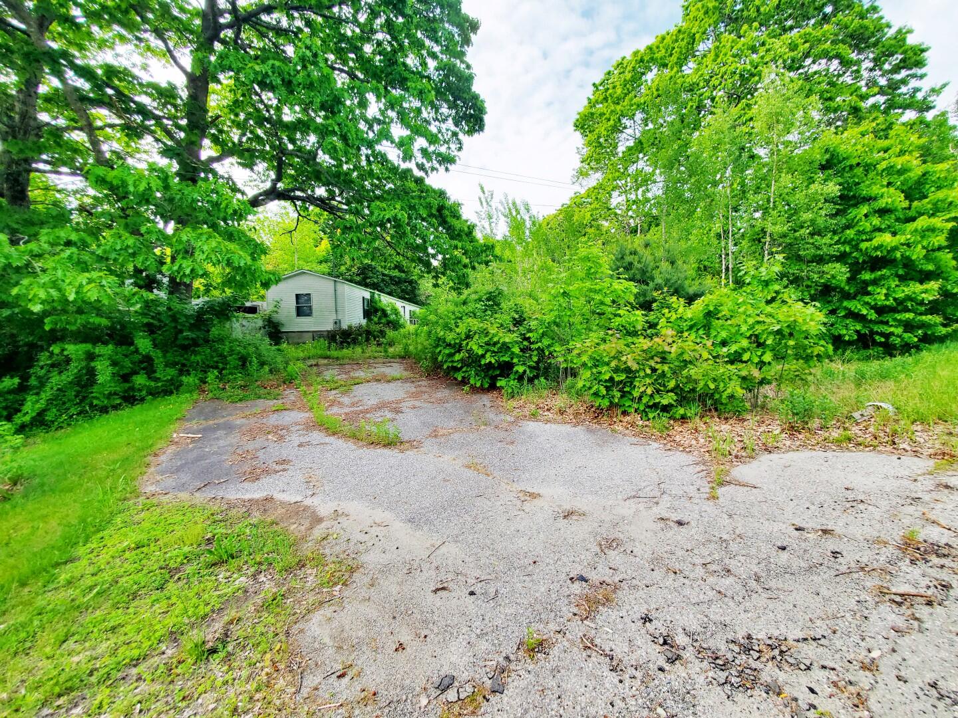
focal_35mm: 13
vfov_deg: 89.9
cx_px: 479
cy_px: 359
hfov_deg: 106.2
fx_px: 360
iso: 50
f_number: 2.2
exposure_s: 1/619
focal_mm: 1.8
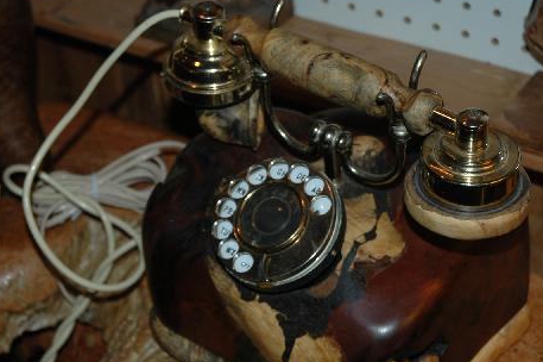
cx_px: 309
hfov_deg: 24.2
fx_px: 1266
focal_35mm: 84
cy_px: 198
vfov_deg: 16.2
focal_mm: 40
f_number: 4.5
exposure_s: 1/60
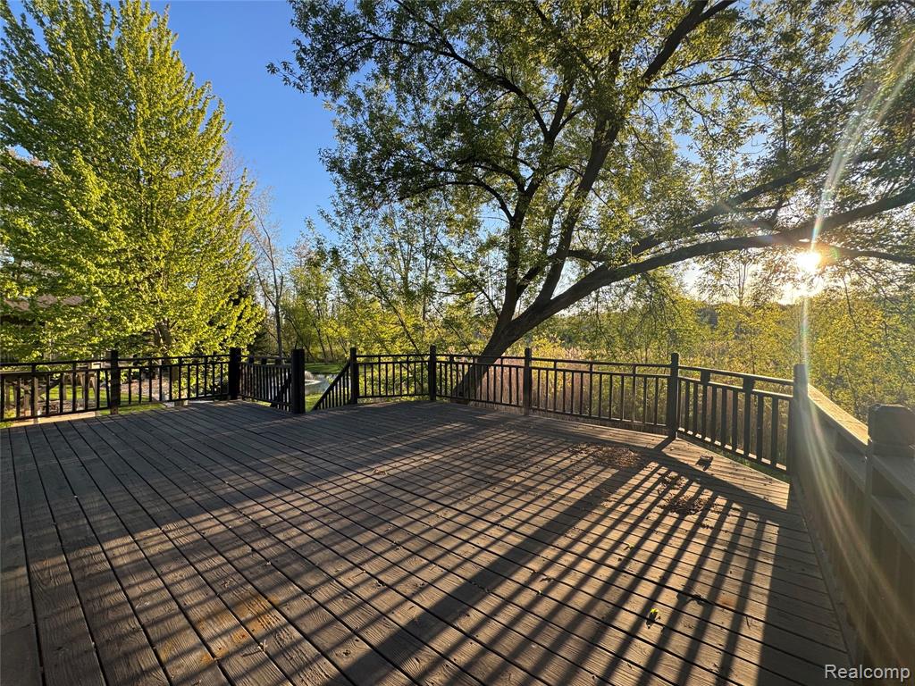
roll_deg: -0.1
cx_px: 458
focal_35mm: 14
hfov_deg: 102.1
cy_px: 343
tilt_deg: -1.3
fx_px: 370
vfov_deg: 85.7
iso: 40
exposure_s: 1/299
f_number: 2.2
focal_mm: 2.22
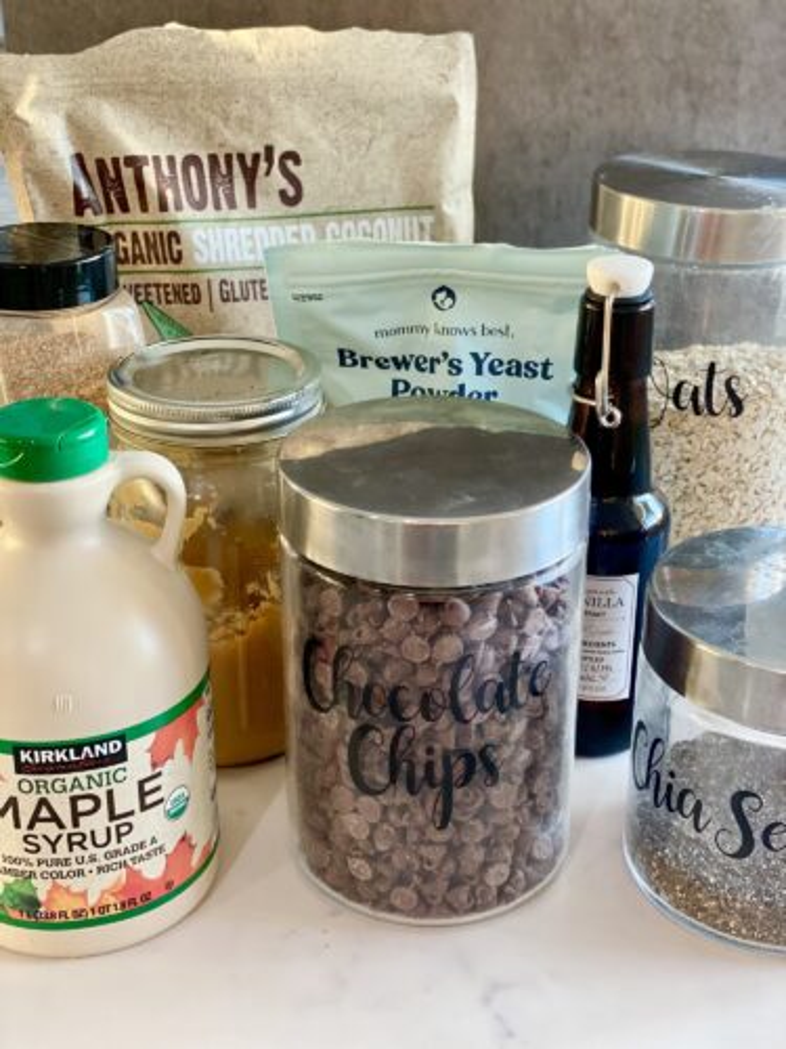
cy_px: 524
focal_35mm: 52
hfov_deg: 28.0
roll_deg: -1.4
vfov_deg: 36.8
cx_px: 393
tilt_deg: -26.0
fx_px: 1574
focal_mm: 6
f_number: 2
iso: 160
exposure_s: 1/61
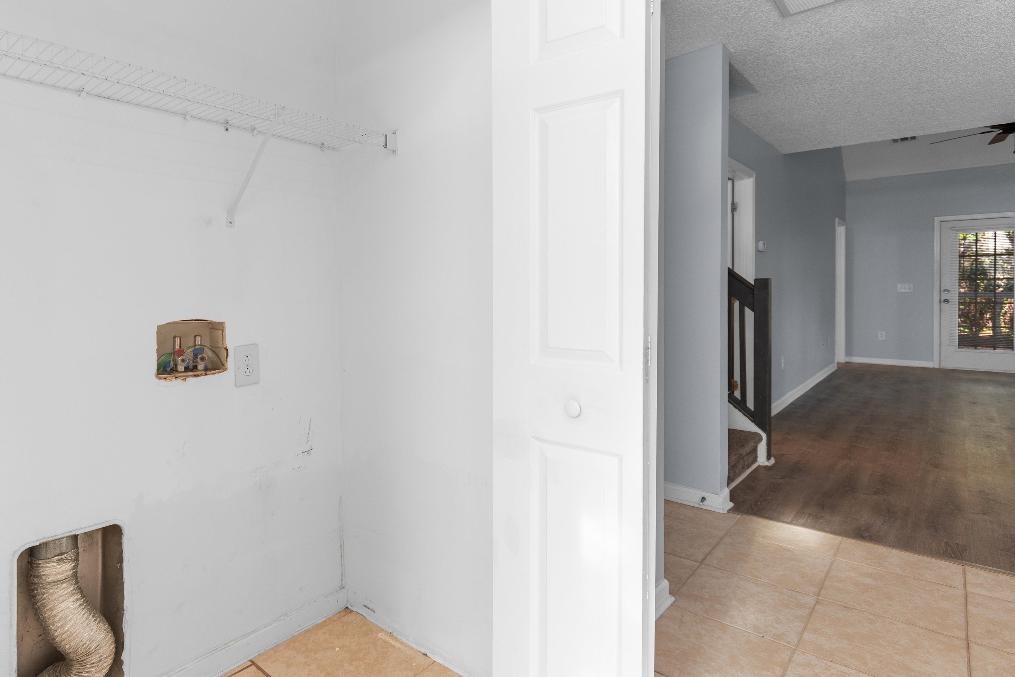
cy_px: 281
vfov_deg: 64.1
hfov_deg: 86.0
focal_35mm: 19
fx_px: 536
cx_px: 416
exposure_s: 1/13
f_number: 4.8
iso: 100
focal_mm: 11
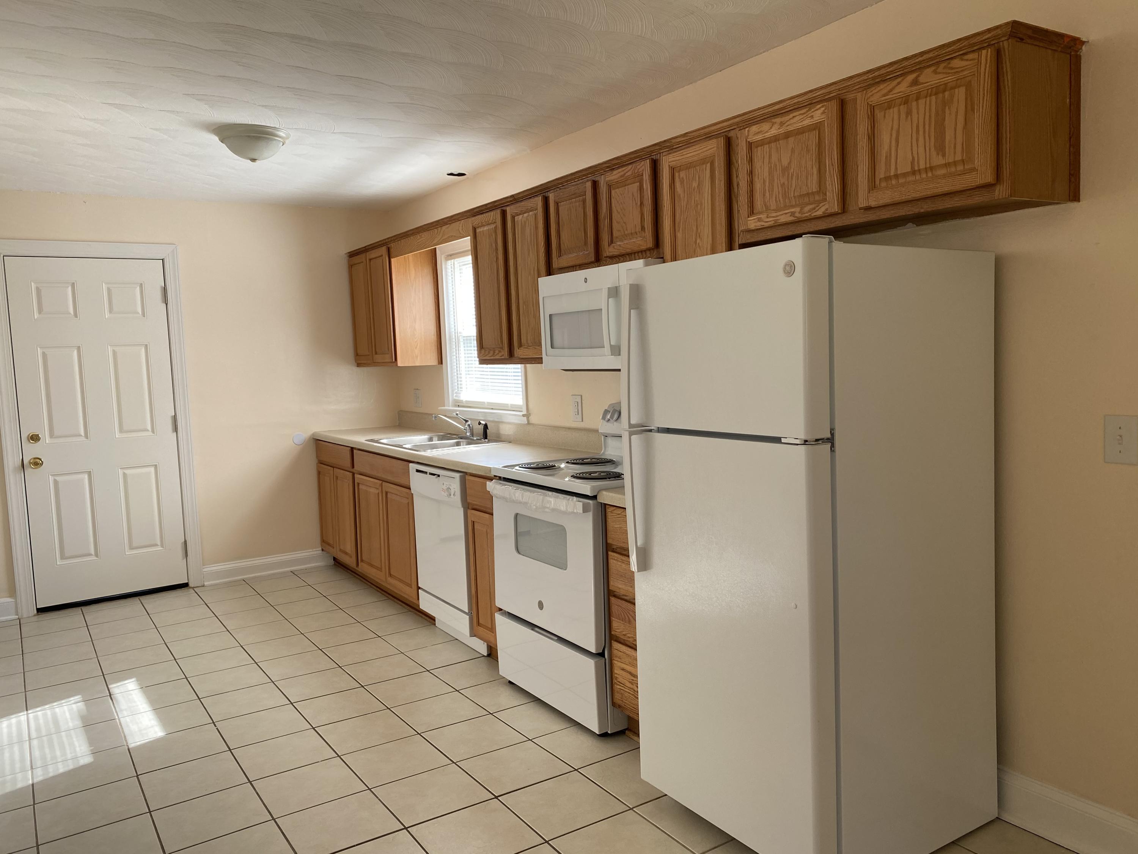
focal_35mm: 26
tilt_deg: -3.7
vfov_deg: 53.1
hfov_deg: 67.3
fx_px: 855
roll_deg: +1.9
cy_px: 427
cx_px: 569
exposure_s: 1/121
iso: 50
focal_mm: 4.25
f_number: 1.8
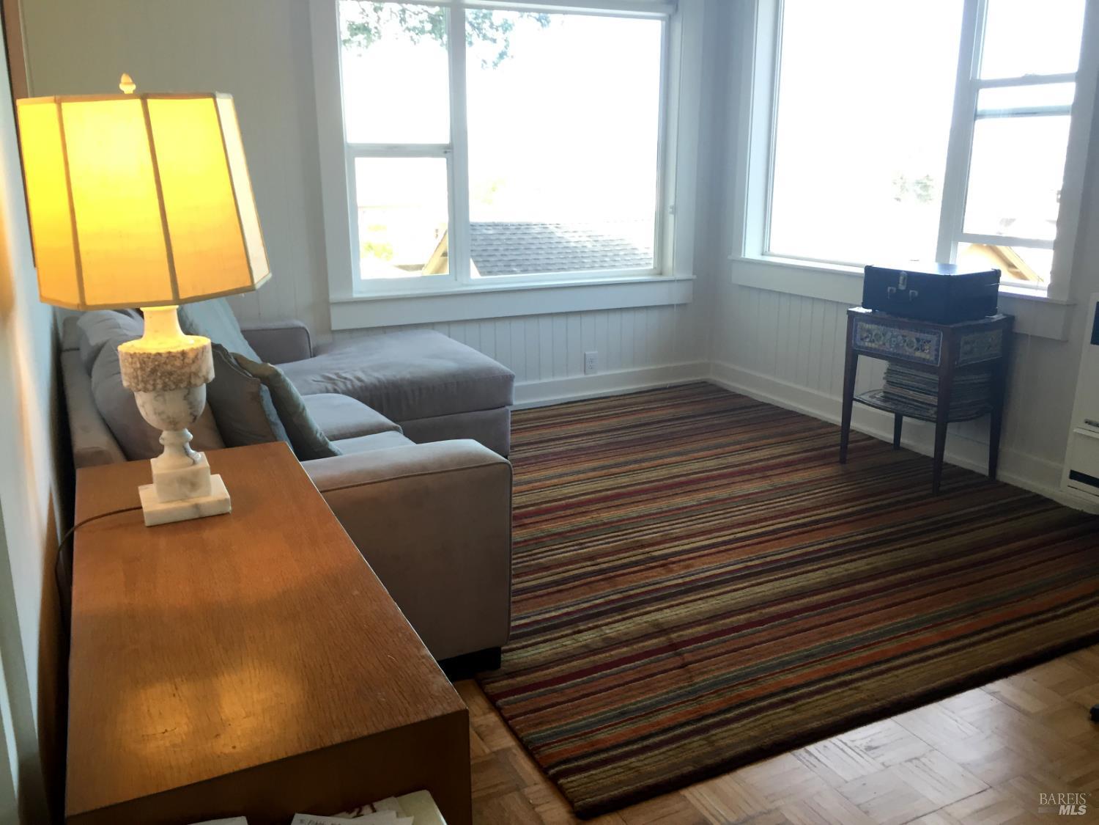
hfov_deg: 61.7
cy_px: 412
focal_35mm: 29
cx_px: 550
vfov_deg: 48.2
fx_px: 921
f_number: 2.2
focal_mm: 4.15
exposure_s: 1/40
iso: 32
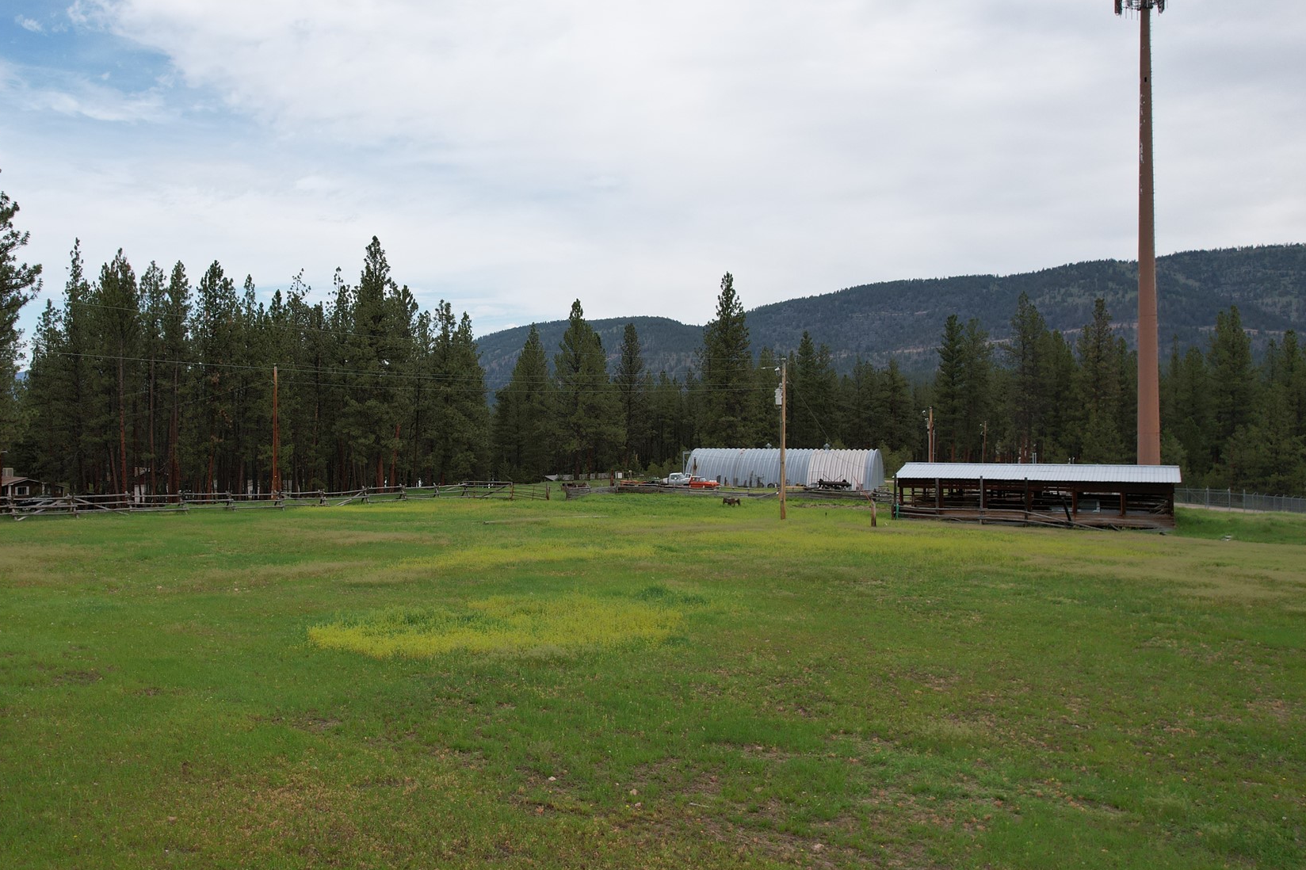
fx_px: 1052
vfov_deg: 44.9
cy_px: 420
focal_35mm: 29
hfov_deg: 62.7
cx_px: 481
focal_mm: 8.38
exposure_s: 1/400
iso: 120
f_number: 2.8
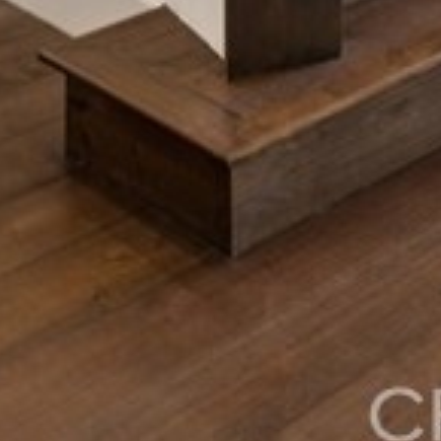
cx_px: 554
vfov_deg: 13.6
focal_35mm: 98
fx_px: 1410
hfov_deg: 16.9
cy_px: -578
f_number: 13
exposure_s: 1/3.33
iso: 100
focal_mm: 16.3
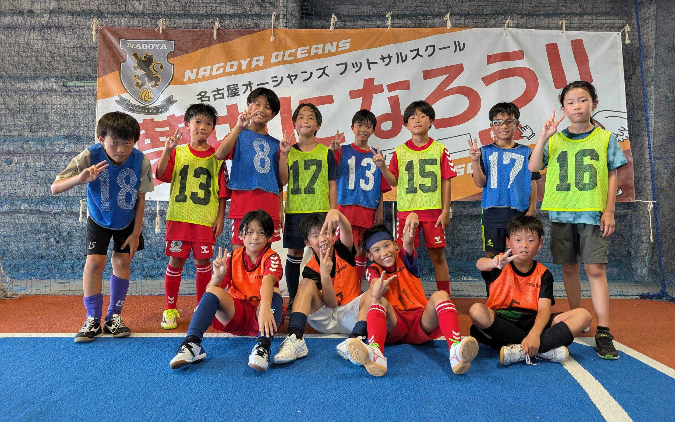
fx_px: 478
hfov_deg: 70.4
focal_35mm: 26
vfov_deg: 47.6
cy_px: 212
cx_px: 337
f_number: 1.68
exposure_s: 1/23.8
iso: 141
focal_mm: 6.9
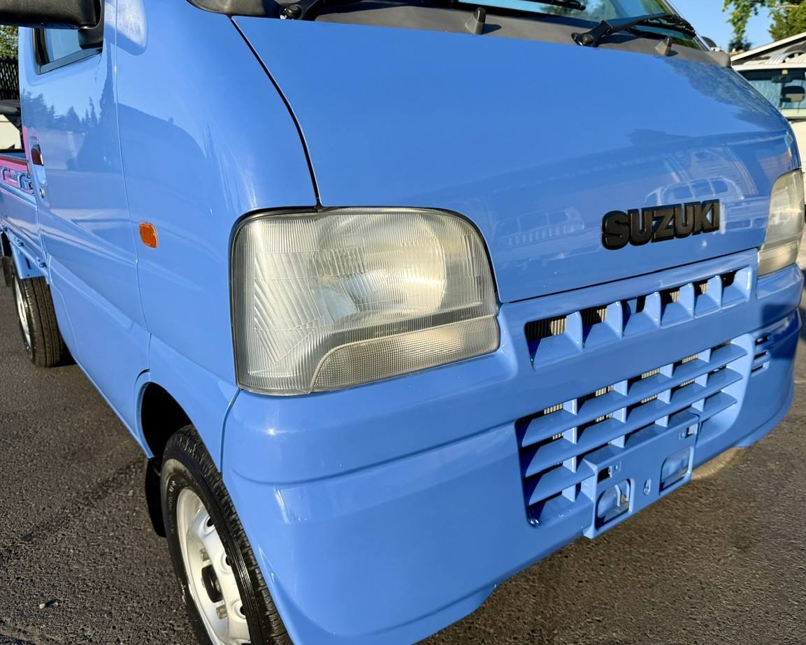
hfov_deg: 65.9
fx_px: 620
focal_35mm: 26
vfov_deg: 54.9
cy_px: 328
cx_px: 436
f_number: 1.78
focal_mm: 6.76
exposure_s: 1/2801
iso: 80
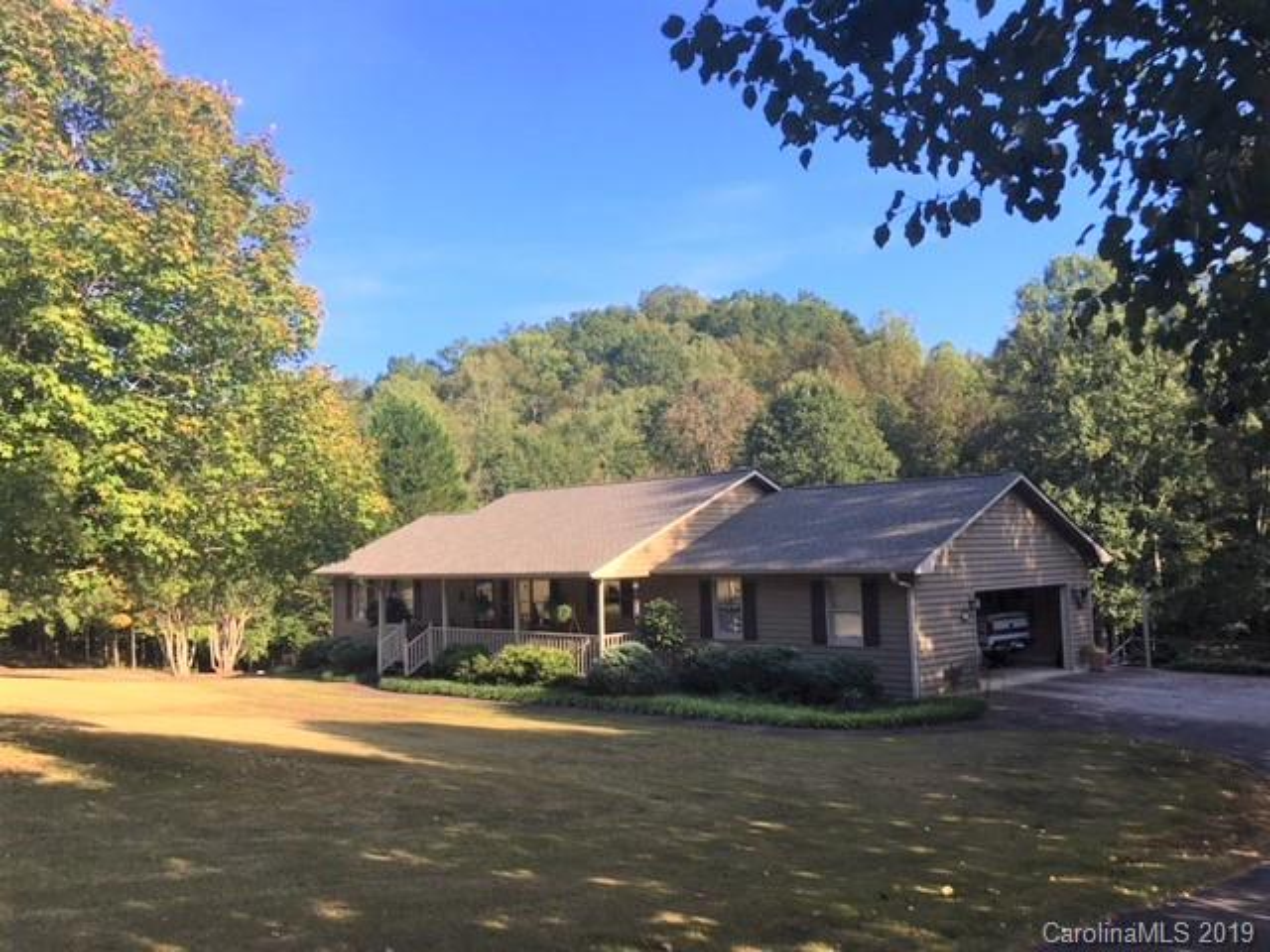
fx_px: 1064
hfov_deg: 61.7
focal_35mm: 29
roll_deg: +0.7
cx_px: 635
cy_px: 476
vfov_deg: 48.2
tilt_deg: +6.8
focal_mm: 4.15
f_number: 2.2
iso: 25
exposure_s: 1/746
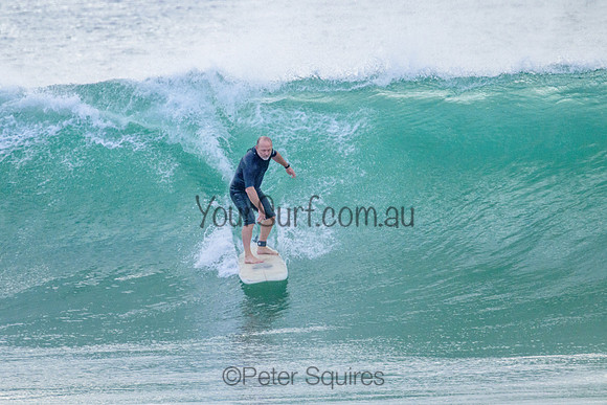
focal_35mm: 926
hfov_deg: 2.2
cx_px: 256
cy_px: 171
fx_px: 15619
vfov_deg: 1.5
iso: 2200
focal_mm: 800
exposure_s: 1/2000
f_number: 11
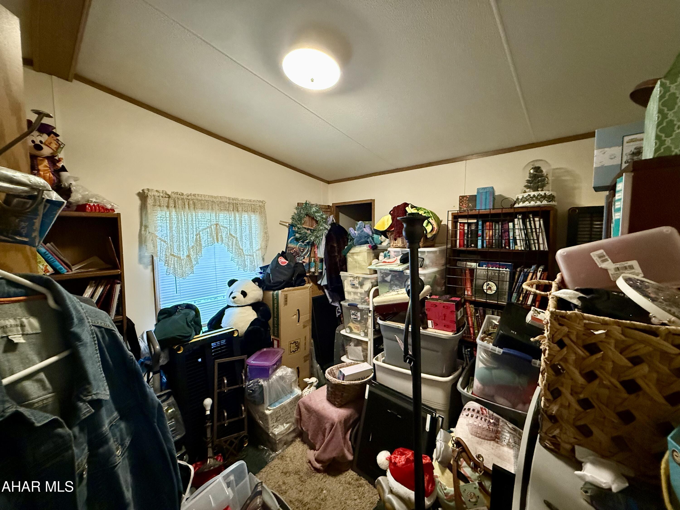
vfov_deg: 85.7
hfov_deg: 102.1
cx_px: 340
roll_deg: +0.4
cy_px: 255
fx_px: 275
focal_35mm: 14
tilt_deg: -3.3
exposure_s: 1/60
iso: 800
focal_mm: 2.22
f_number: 2.2
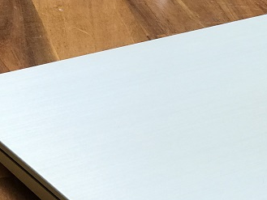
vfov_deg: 8.6
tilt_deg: -25.2
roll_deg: -2.0
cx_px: 314
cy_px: 96
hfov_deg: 11.2
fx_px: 1335
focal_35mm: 173
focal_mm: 6.6
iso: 25
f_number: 2.8
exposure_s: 1/50
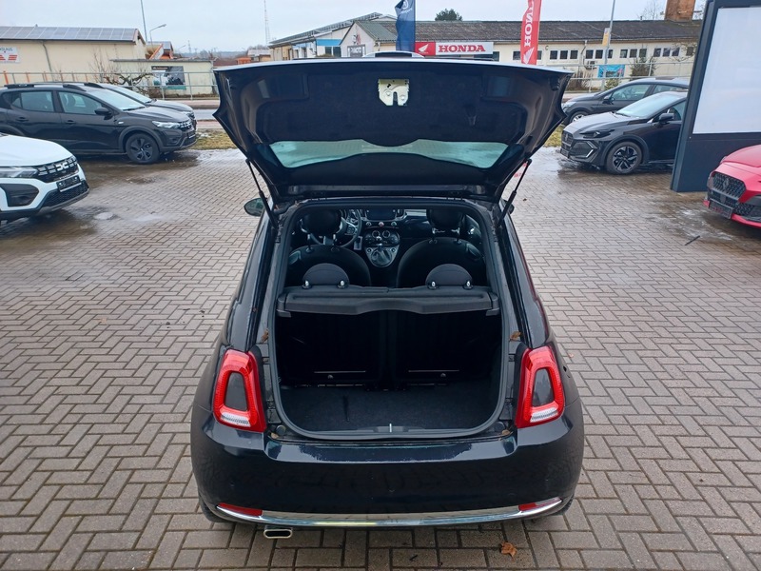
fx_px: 550
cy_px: 286
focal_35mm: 25
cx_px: 380
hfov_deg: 69.4
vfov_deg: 54.9
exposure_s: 1/50
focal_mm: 4.6
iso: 50
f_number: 1.8
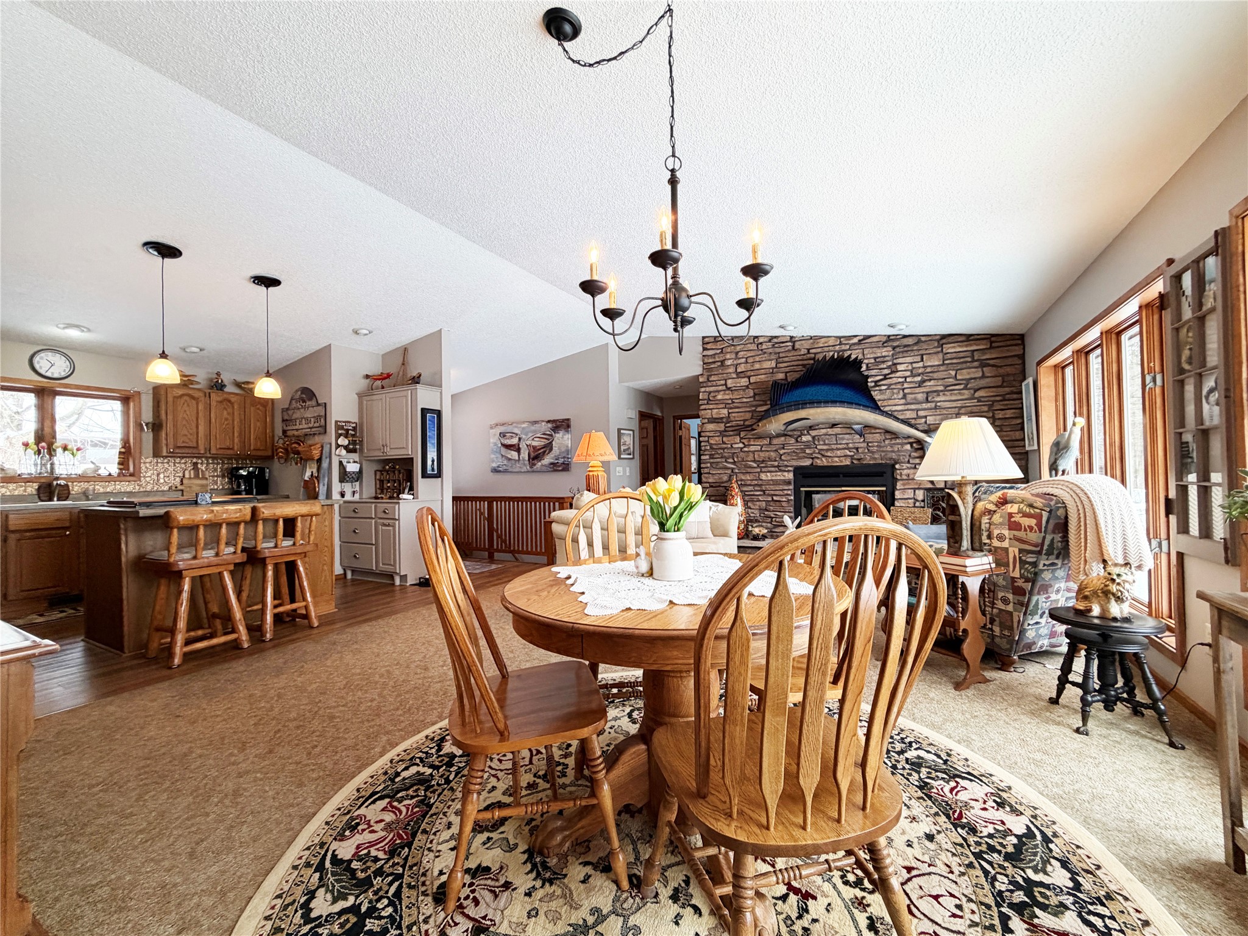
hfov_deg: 102.1
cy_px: 468
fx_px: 505
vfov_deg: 85.7
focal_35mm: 14
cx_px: 624
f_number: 2.2
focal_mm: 2.22
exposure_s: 1/120
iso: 200
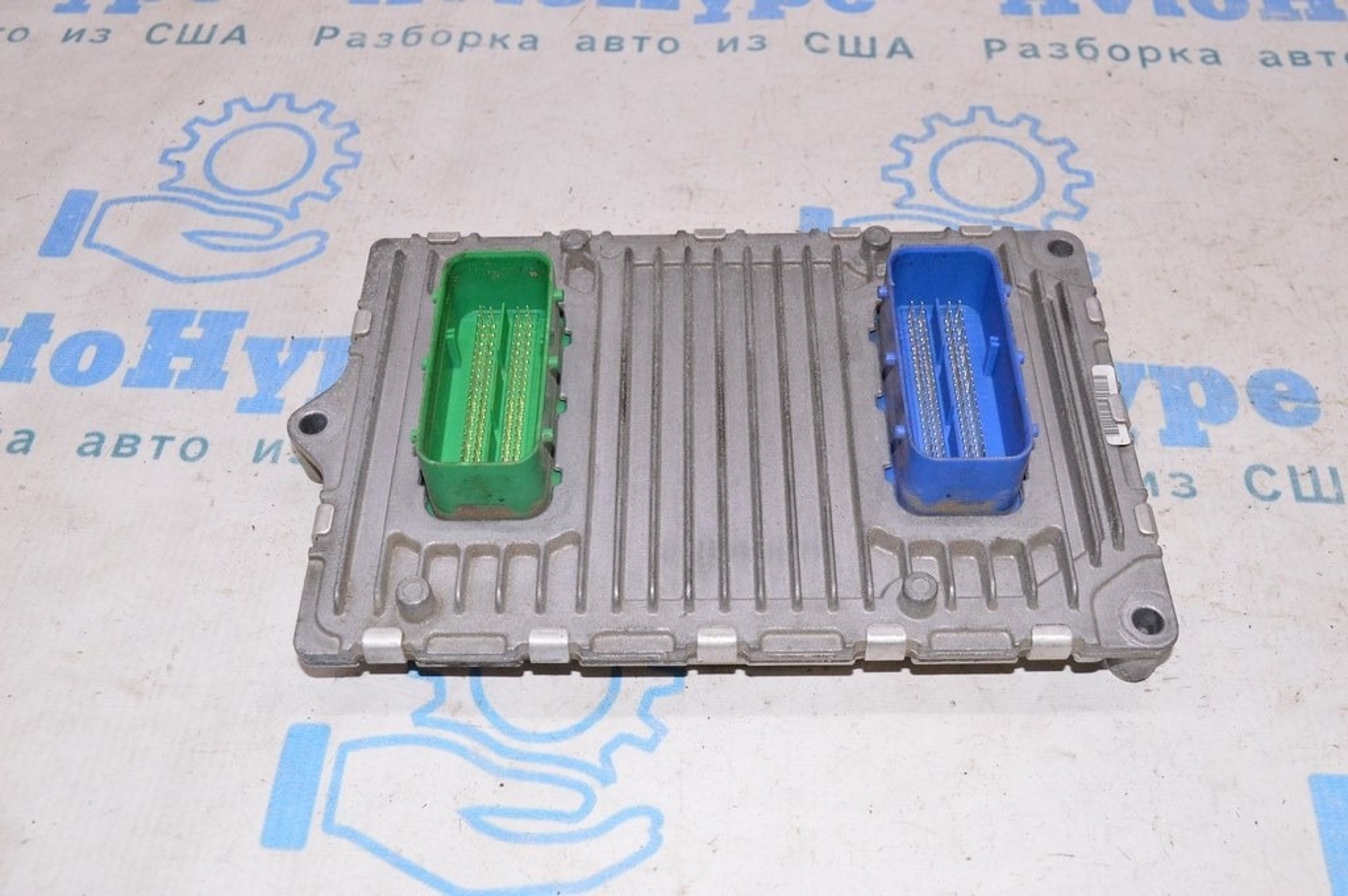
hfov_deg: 51.3
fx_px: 1403
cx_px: 674
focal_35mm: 38
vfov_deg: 35.4
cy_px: 448
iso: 1600
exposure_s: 1/160
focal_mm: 25
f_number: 8
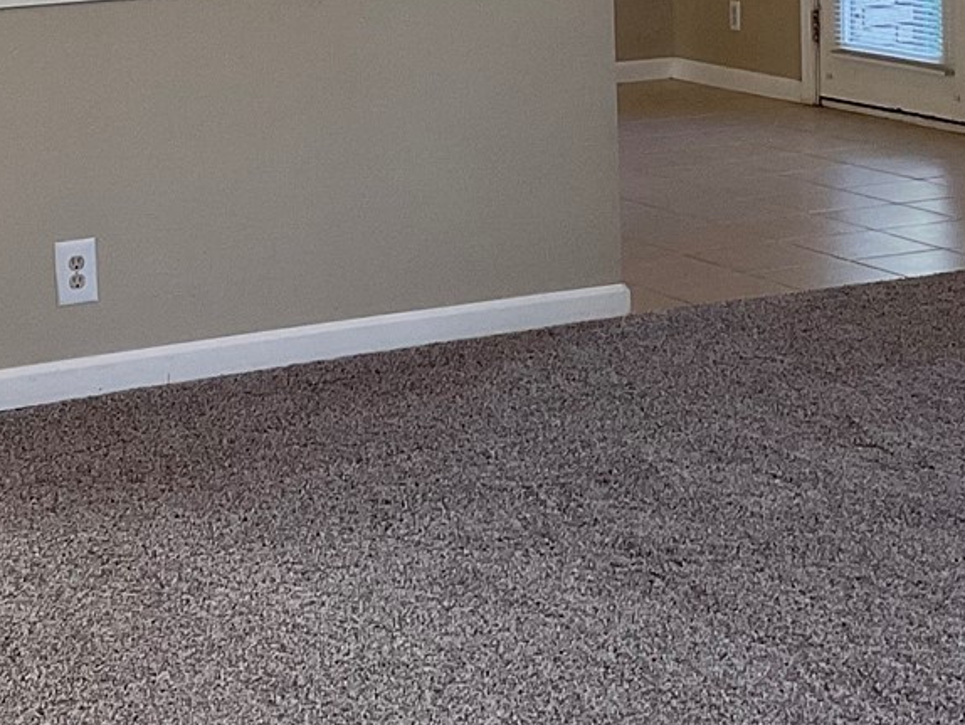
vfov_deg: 14.9
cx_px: 464
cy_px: -91
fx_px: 2705
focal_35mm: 97
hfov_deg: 20.2
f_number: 1.8
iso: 64
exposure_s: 1/120
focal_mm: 3
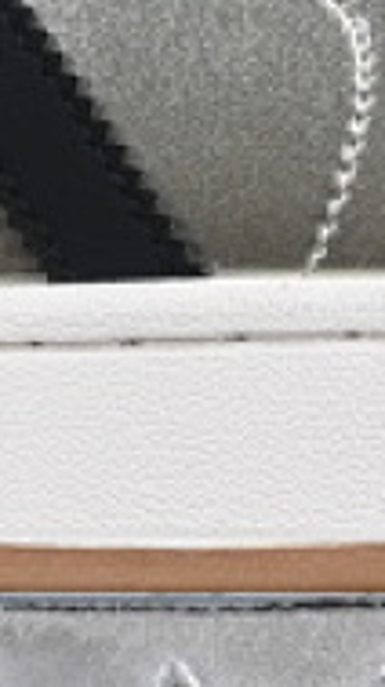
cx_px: -247
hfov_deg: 2.7
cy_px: -225
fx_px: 8185
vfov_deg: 4.8
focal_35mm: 450
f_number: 8
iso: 160
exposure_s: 1/80
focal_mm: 50
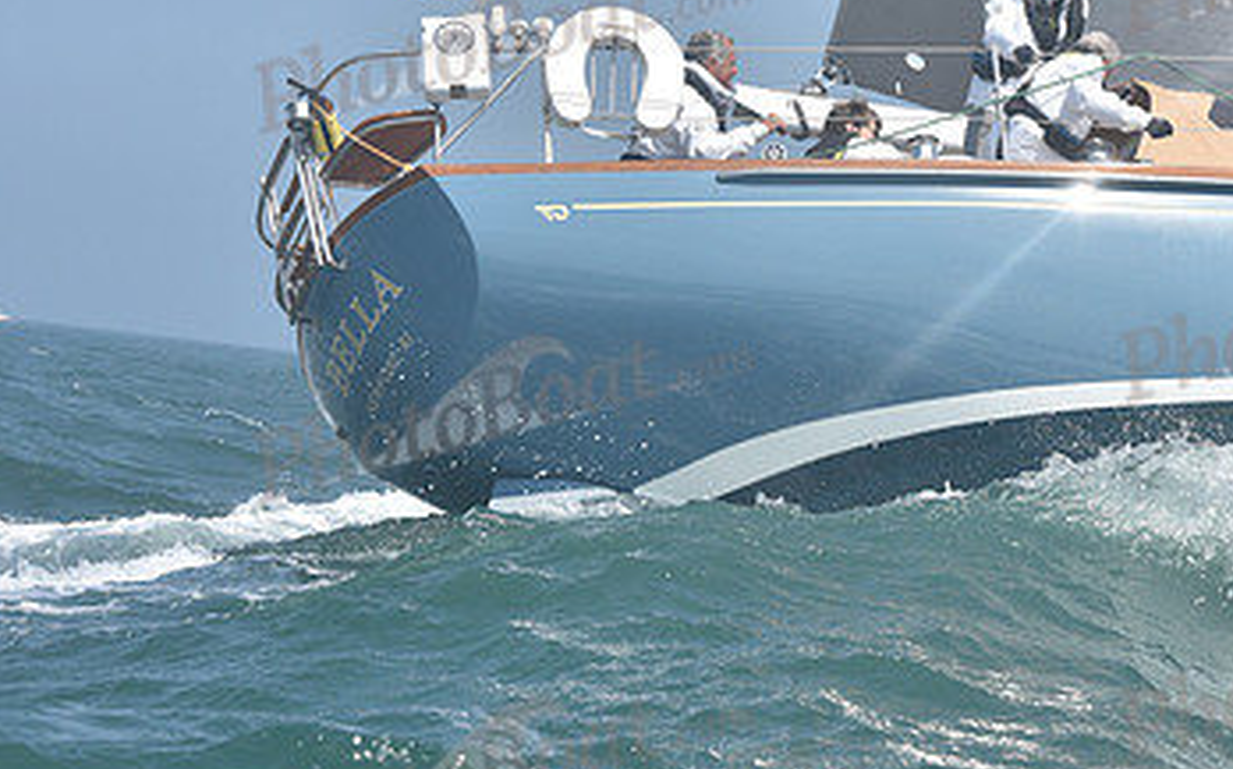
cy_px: 175
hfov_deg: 17.4
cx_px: 939
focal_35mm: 119
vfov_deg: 11.0
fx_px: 3996
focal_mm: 70
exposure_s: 1/1000
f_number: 10
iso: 320
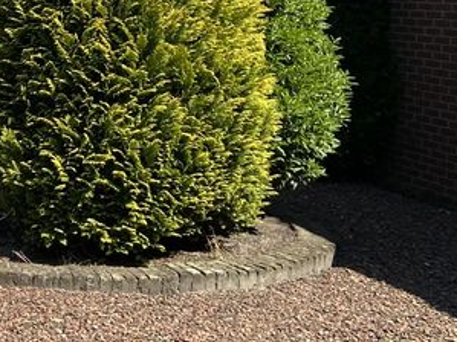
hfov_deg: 19.2
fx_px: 1175
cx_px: -235
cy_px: 56
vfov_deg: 16.4
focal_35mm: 89
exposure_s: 1/2033
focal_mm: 4.25
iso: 32
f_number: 1.8
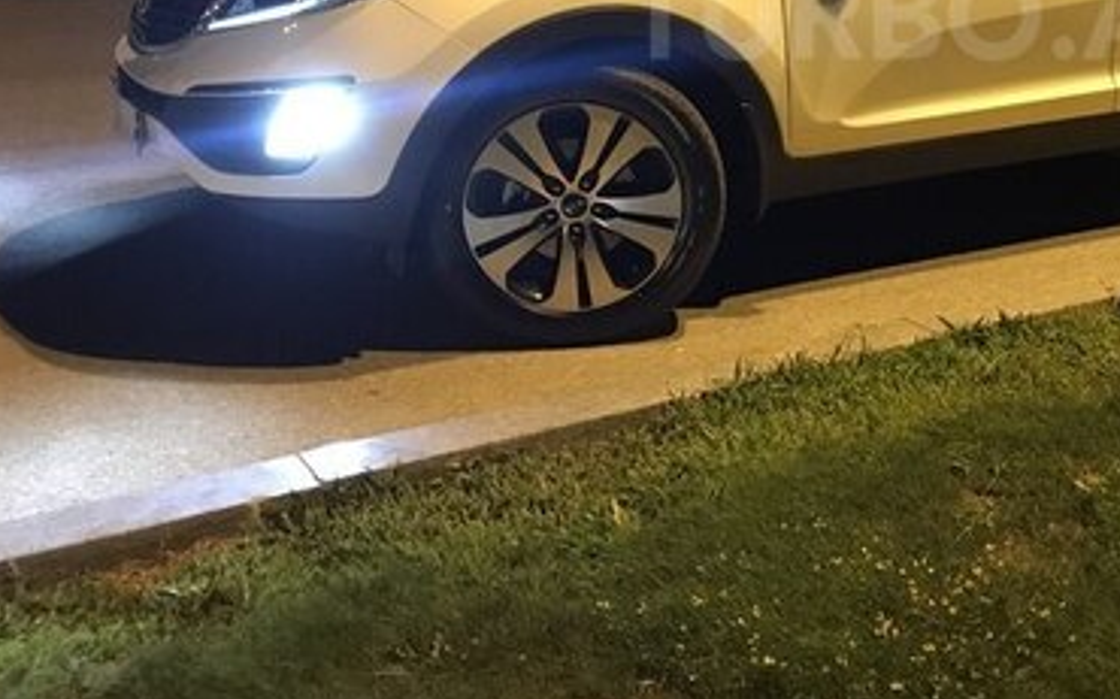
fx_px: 1617
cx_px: 935
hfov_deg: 36.6
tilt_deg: -4.2
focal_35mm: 53
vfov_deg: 23.5
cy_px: 14
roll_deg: -4.7
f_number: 1.8
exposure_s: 1/9
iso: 100
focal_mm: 3.99
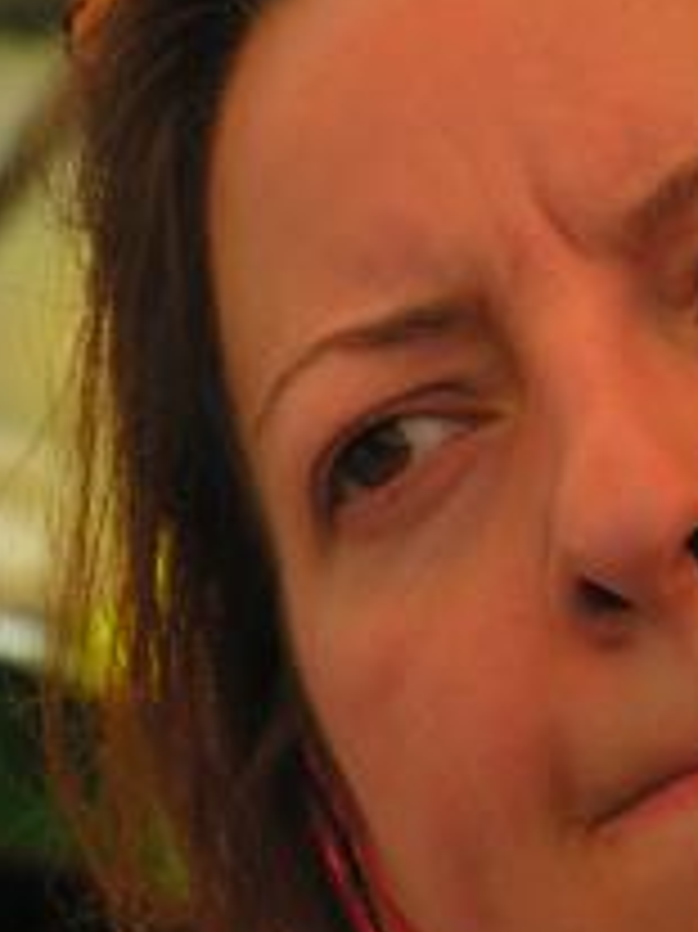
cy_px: 558
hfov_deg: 2.3
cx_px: 784
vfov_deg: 3.1
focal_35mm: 647
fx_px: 17413
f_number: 5.9
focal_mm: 71
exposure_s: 1/99.8
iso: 50
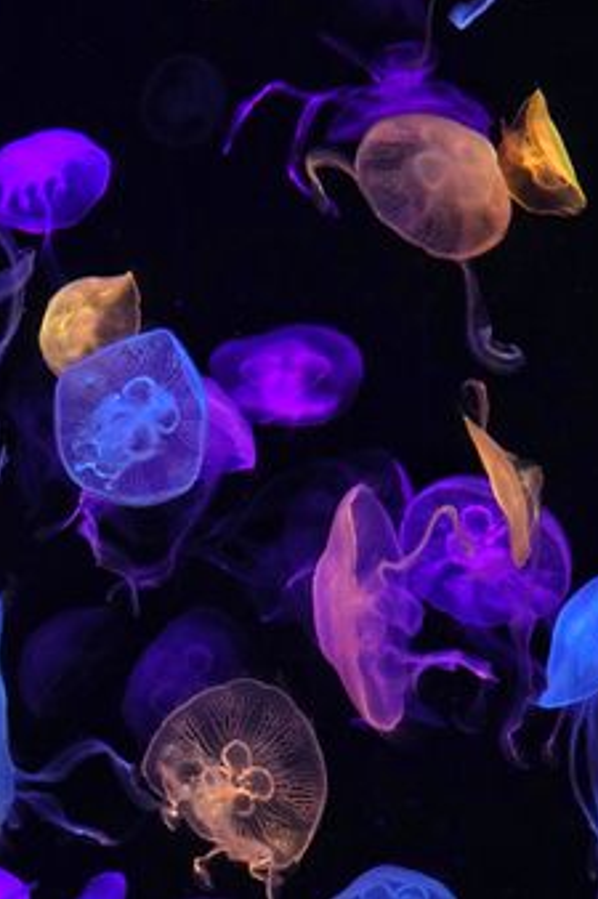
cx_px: 125
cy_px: 448
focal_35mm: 185
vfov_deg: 11.1
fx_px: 4614
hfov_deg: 7.4
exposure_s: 1/100
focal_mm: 122
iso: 4000
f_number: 6.3
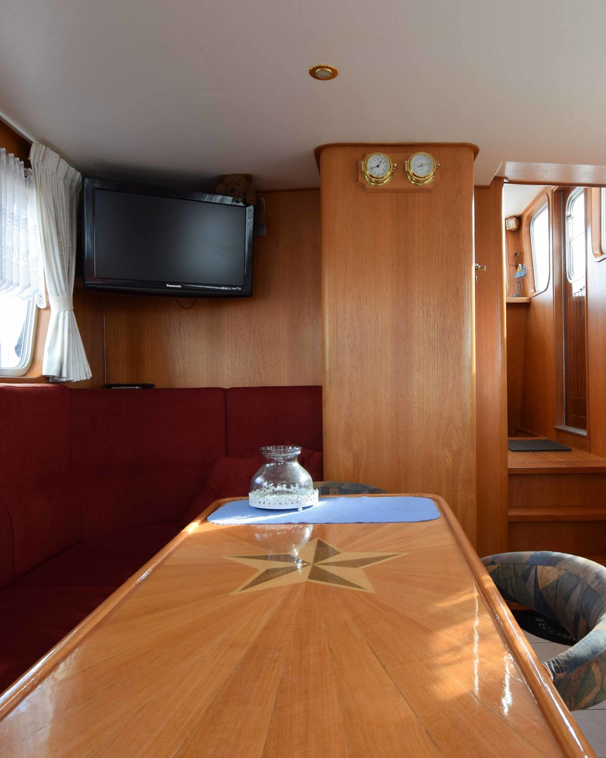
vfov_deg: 72.6
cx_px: 378
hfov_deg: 60.1
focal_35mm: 23
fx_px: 516
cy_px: 383
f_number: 6.3
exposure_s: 1/15
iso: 100
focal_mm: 10
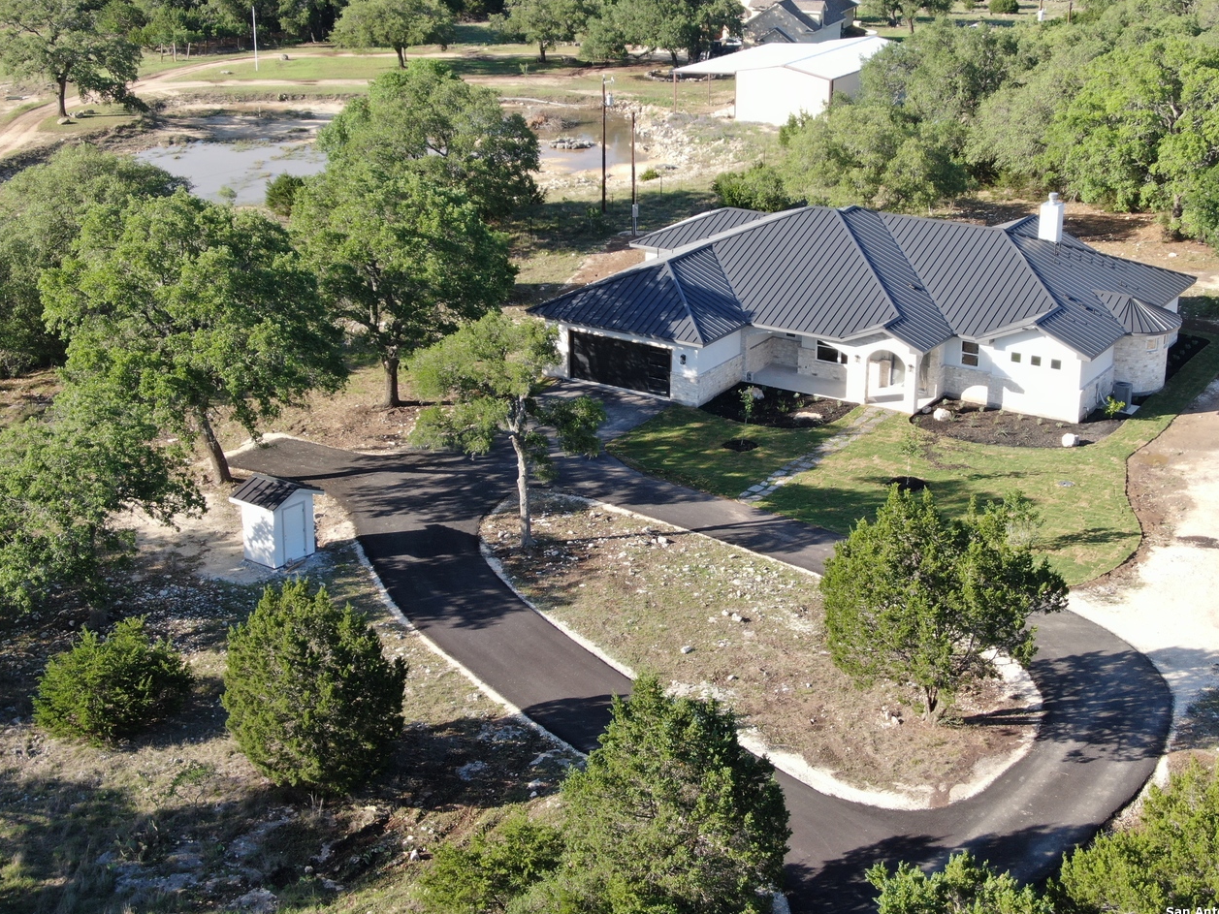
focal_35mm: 55
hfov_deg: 34.9
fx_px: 1937
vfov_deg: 26.5
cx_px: 676
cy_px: 396
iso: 100
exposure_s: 1/200
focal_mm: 8.6
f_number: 3.8
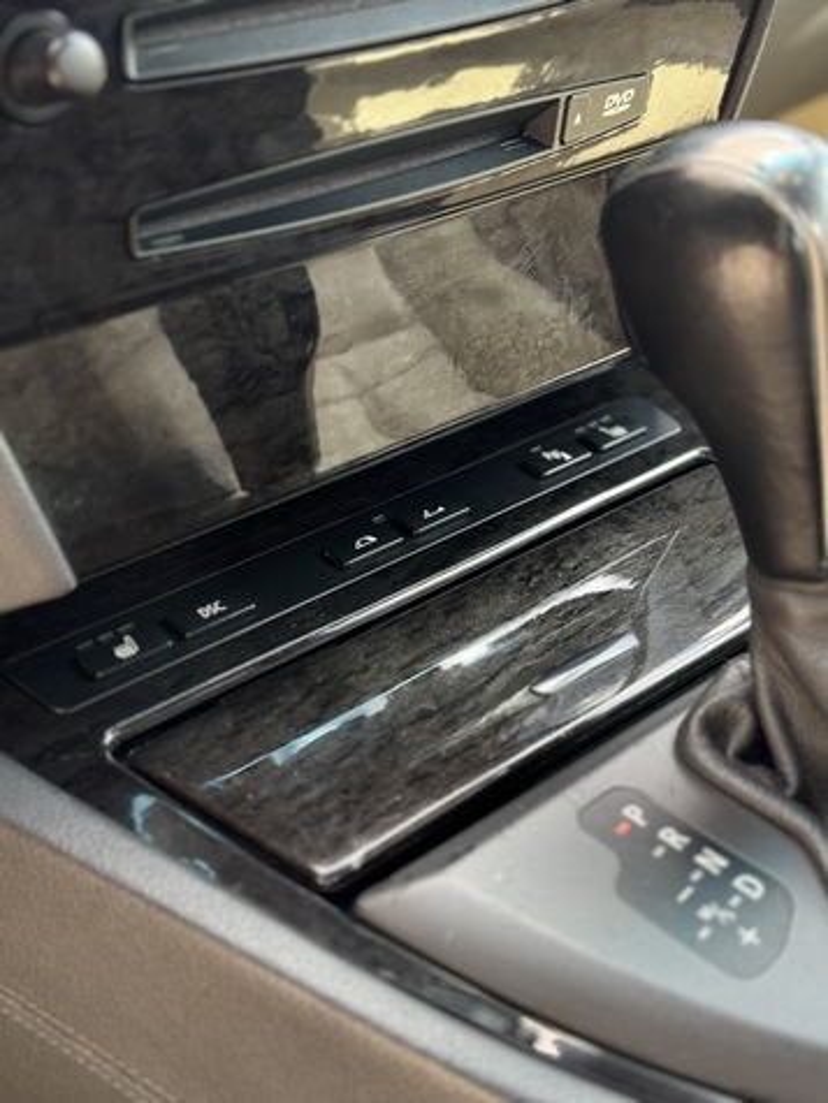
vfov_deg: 39.7
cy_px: 552
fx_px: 1531
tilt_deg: -26.9
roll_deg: +5.5
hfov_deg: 30.3
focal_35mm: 48
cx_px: 414
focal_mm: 6.76
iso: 80
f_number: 1.78
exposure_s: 1/121
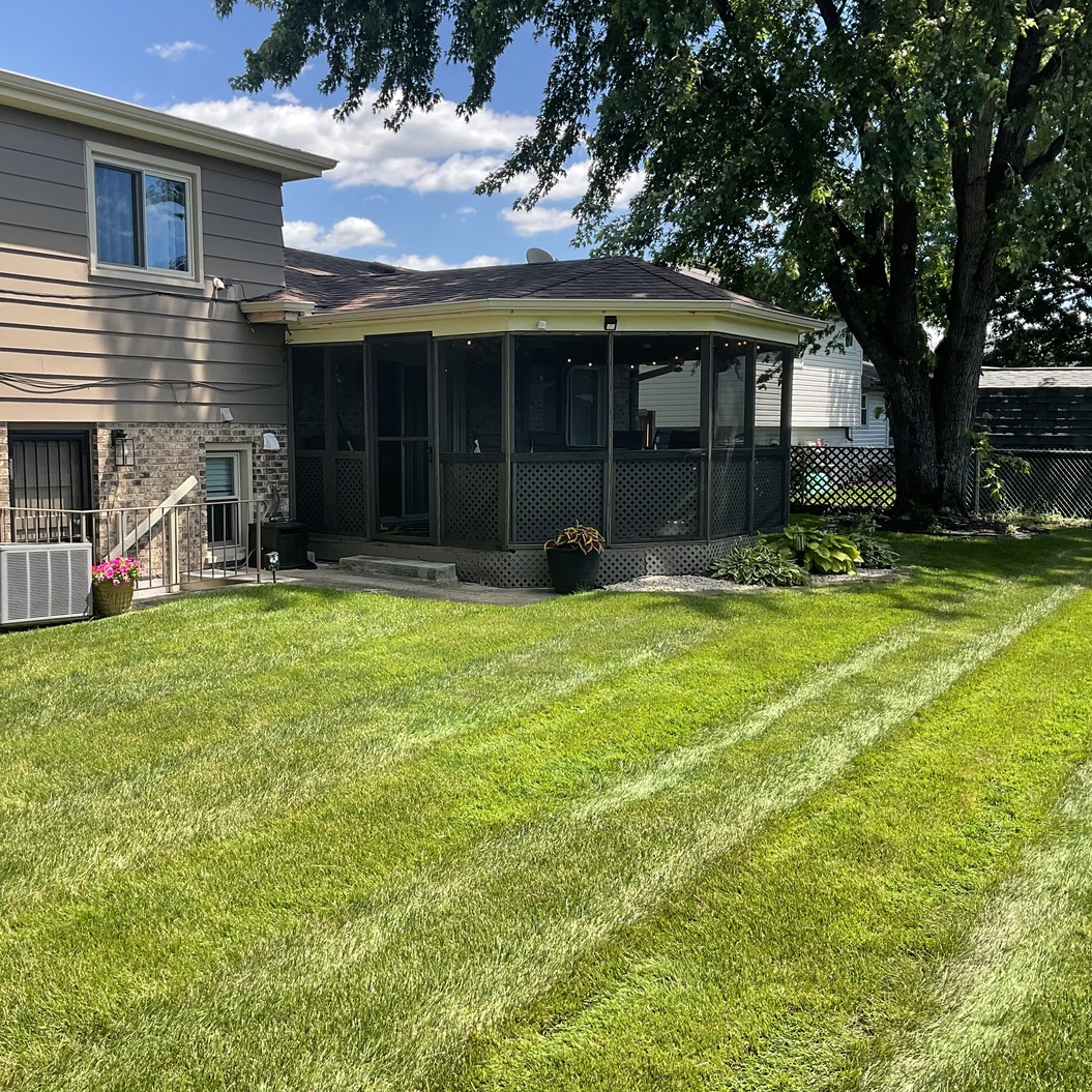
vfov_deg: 47.2
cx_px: 455
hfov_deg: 47.0
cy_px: 536
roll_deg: +0.0
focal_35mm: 35
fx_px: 1249
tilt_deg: -5.0
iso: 16
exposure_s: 1/770
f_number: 1.8
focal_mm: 3
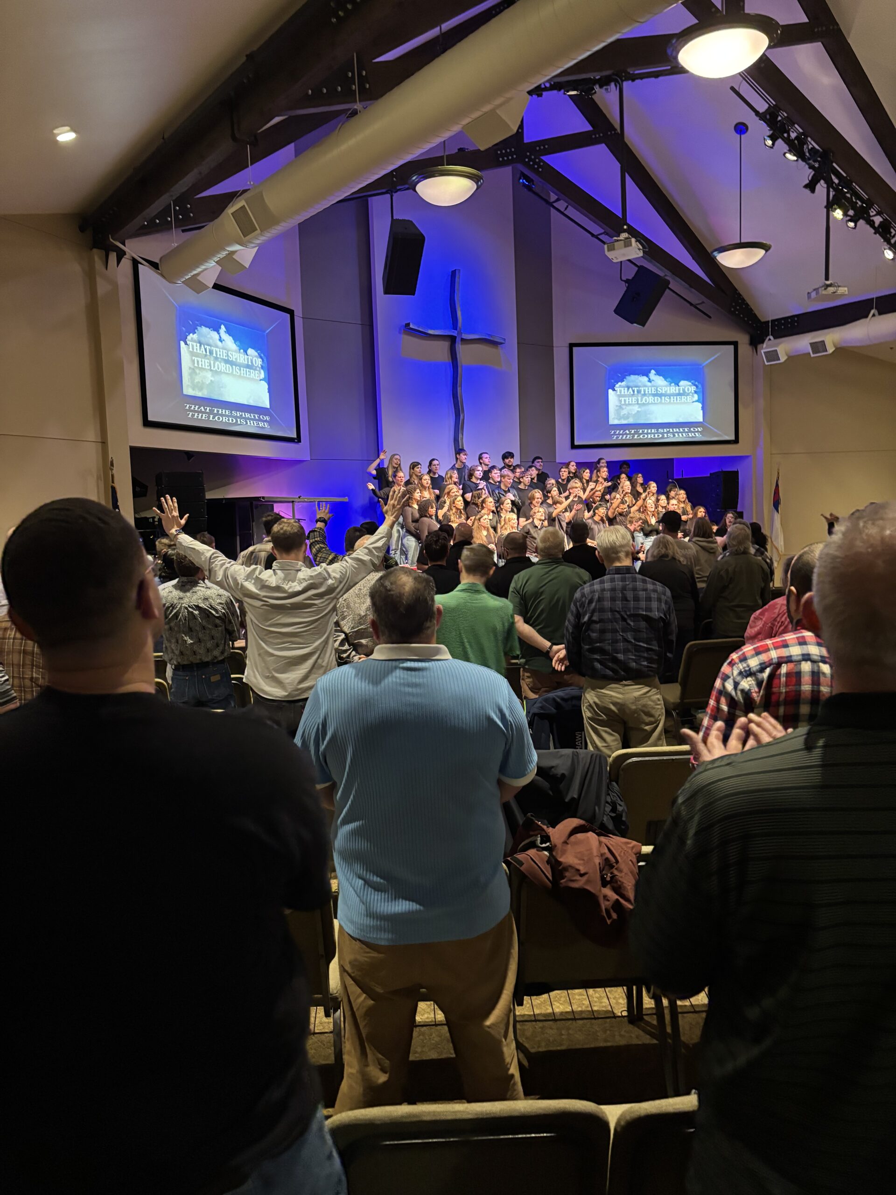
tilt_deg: -4.7
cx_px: 448
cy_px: 598
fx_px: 897
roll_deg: +2.4
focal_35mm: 26
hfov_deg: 53.1
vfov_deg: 67.3
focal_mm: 5.96
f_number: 1.6
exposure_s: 1/30
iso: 500
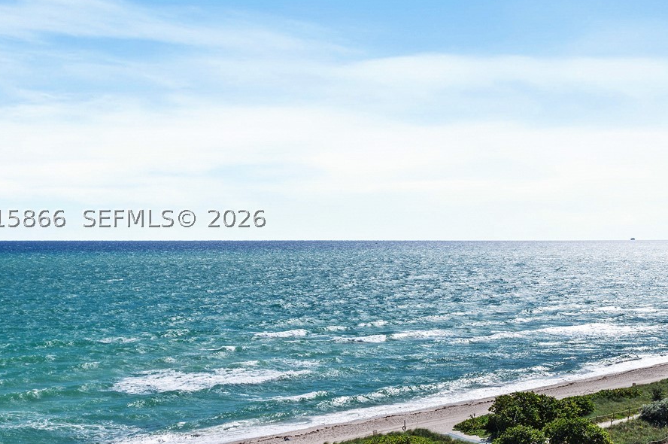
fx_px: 816
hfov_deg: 42.0
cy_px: 216
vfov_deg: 30.4
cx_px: 561
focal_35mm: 44
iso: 200
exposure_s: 1/1600
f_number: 8
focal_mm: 23
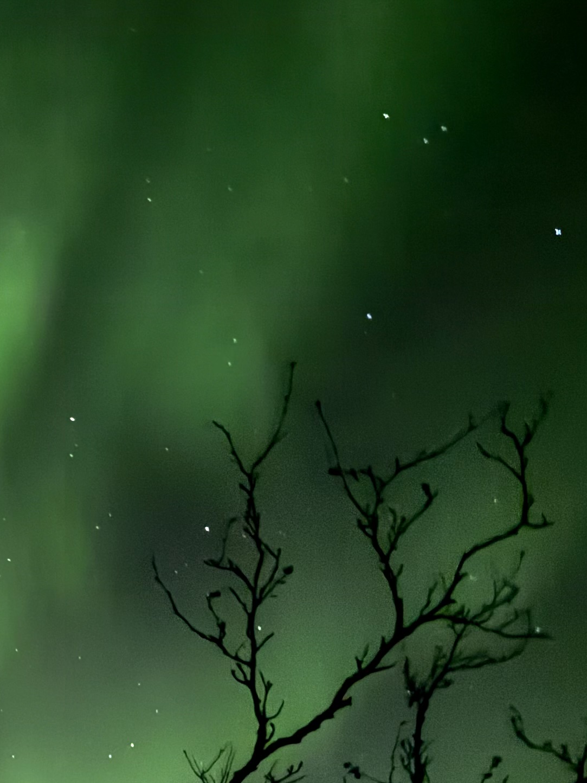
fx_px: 1515
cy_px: 876
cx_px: -199
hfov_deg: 19.9
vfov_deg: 26.5
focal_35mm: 67
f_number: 1.78
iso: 10000
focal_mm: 6.76
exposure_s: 1
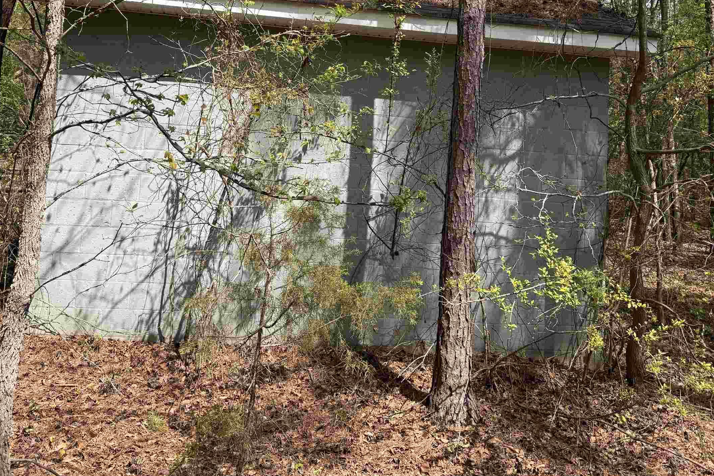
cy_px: 115
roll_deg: -2.7
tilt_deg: +4.8
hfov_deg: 53.1
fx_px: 714
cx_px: 346
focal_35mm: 36
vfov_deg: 36.0
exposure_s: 1/2331
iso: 80
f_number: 1.78
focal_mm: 6.76
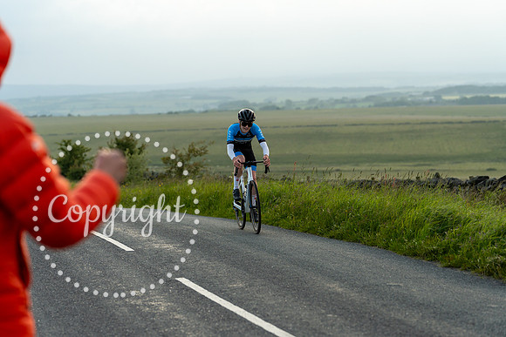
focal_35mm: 97
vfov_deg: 14.1
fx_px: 1364
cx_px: 253
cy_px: 168
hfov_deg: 21.0
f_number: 3.2
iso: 400
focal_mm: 97
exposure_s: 1/1250
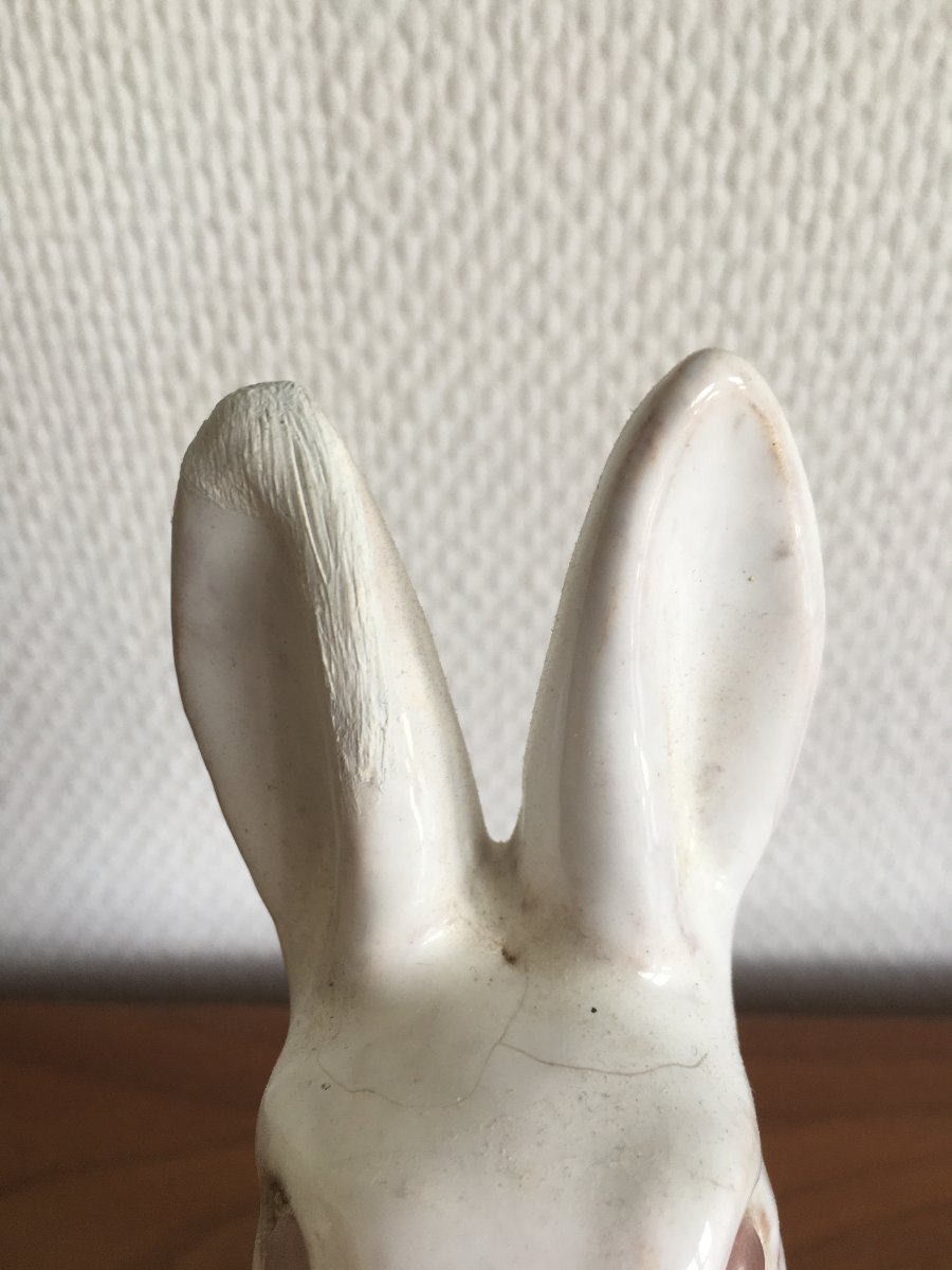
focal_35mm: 29
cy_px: 635
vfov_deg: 61.7
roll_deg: +3.0
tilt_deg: -33.6
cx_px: 476
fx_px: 1063
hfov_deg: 48.2
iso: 32
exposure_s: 1/50
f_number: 2.2
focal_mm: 4.15
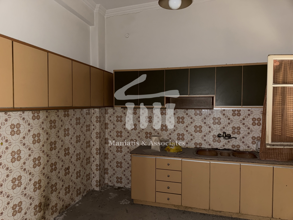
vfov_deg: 56.8
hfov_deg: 71.6
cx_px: 146
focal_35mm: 24
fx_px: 203
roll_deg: -0.3
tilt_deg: -1.7
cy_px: 110
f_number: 1.78
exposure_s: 1/6
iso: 250
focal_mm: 6.76
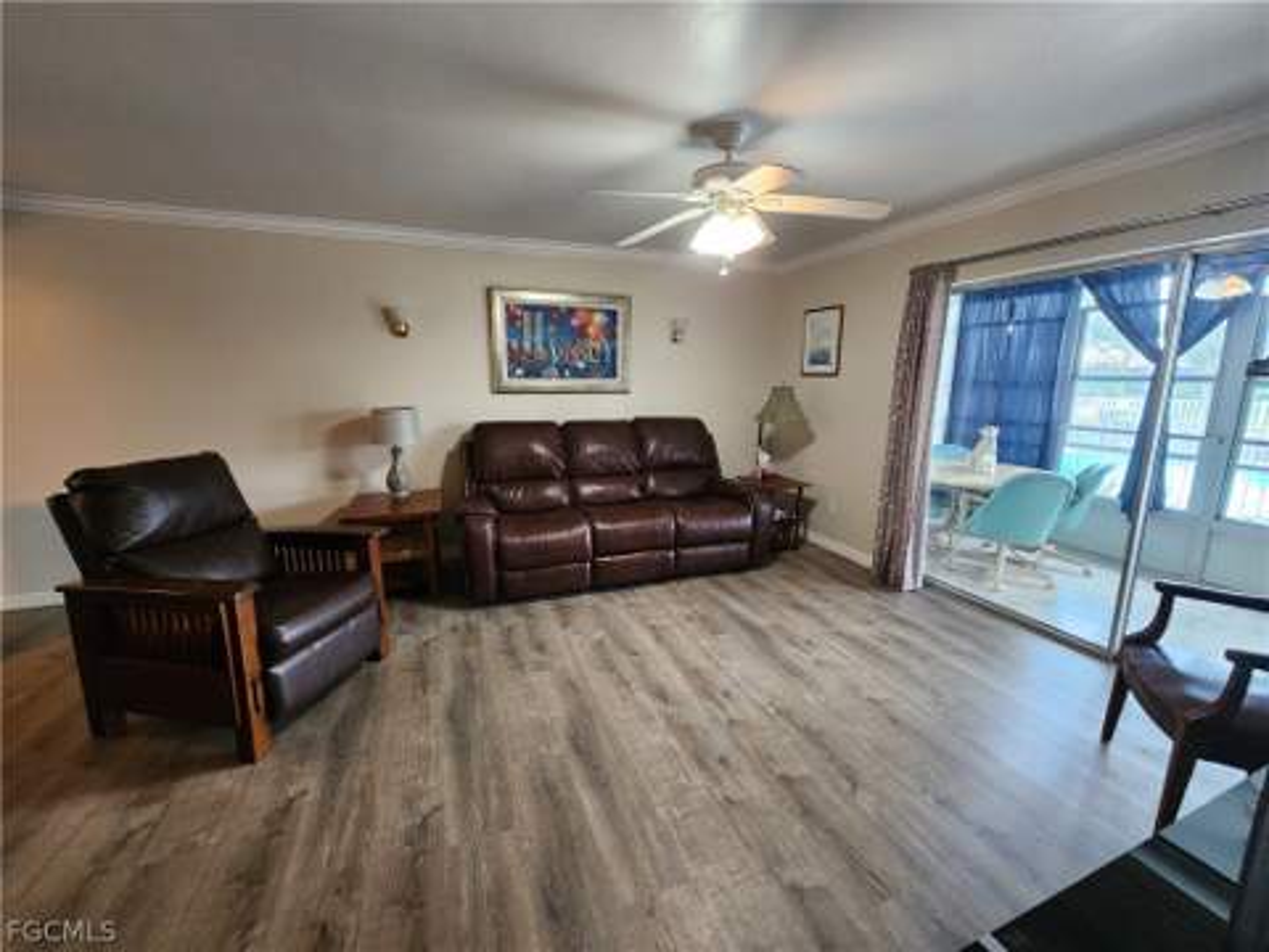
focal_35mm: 13
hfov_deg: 106.2
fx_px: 477
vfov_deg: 89.9
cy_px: 476
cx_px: 634
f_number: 2.2
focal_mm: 2.2
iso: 320
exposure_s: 1/60
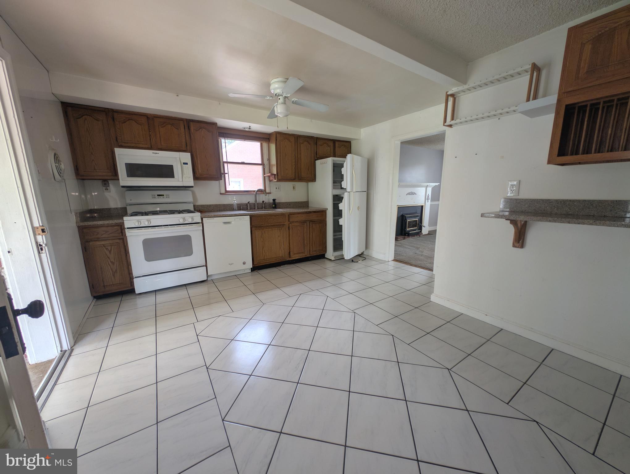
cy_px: 237
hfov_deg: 110.5
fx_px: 219
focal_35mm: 12
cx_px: 315
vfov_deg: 94.6
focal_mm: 2.23
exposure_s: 1/60.6
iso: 40
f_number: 1.95
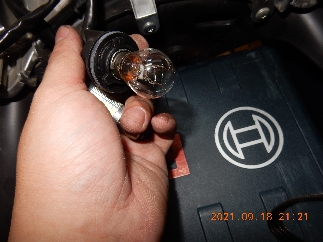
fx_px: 233
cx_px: 162
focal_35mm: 25
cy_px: 121
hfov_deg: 69.4
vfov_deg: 54.9
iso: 200
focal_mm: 4.5
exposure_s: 1/30
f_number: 3.7
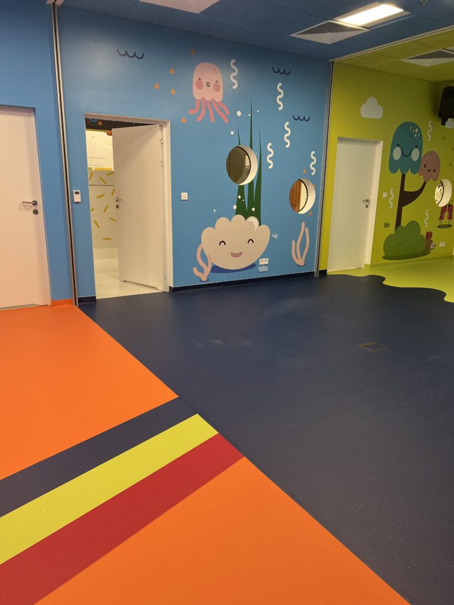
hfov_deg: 53.1
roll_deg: -1.0
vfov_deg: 67.3
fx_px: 455
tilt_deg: -14.7
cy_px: 302
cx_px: 227
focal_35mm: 26
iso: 125
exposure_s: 1/100
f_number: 1.5
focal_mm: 5.7
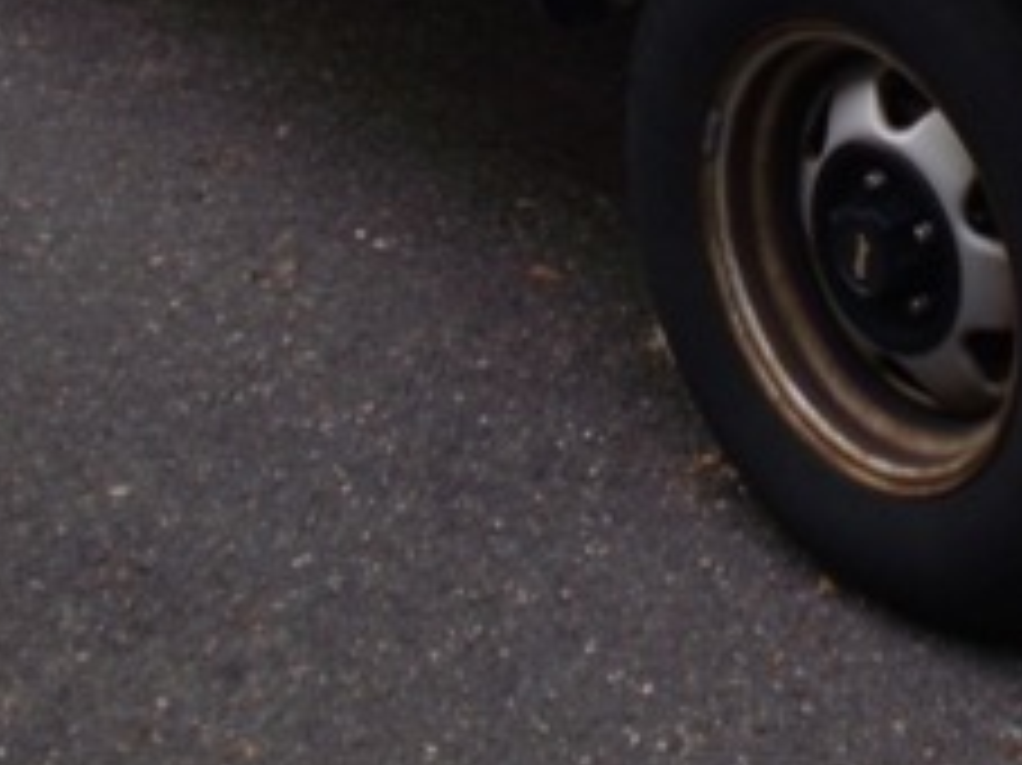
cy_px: -349
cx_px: 900
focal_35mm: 111
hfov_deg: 17.5
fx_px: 3275
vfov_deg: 12.7
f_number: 3.1
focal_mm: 6.3
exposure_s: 1/50
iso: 64
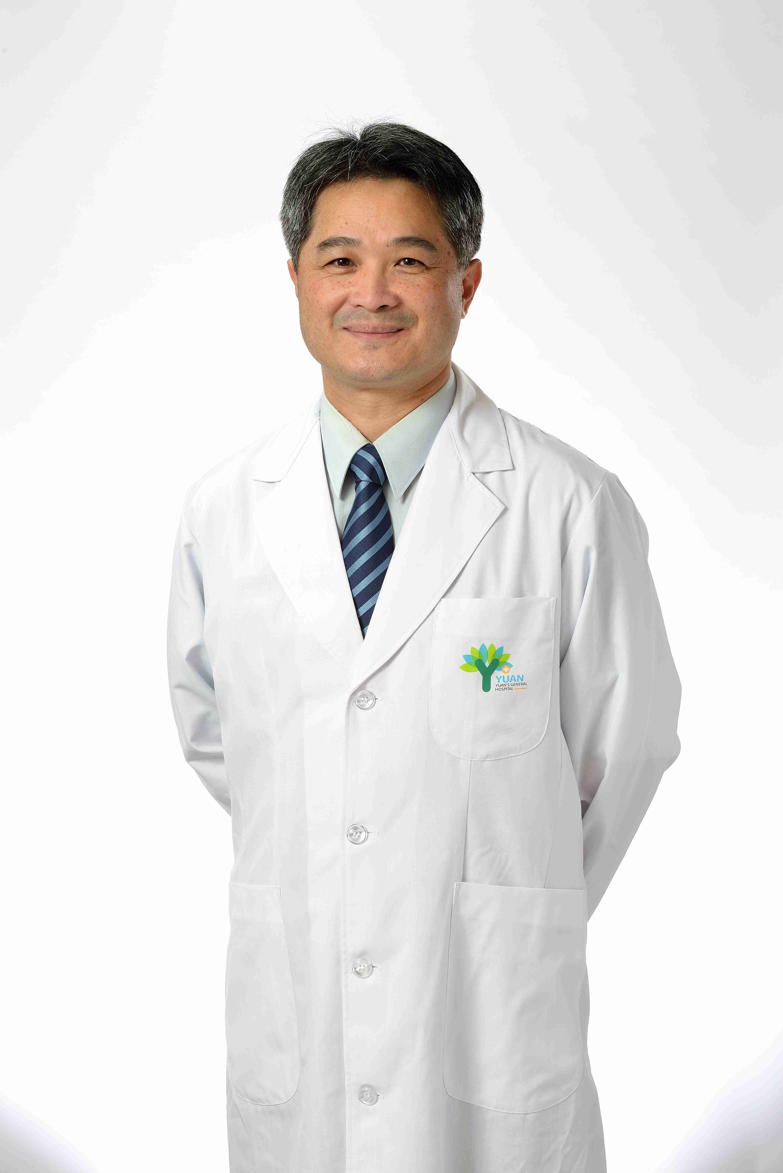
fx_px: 2803
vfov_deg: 23.6
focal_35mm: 86
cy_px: 586
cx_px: 392
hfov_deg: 15.9
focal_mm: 86
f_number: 11
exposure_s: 1/125
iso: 125
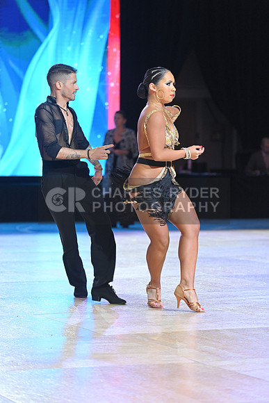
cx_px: 134
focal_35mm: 130
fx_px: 1456
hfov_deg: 10.6
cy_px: 202
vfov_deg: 15.8
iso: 2000
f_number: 4
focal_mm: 130
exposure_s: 1/250
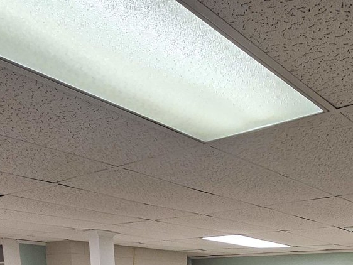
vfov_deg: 28.6
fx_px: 377
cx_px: 263
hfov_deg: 48.3
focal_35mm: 37
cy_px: 374
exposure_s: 1/60
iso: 250
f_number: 2.2
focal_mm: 2.2
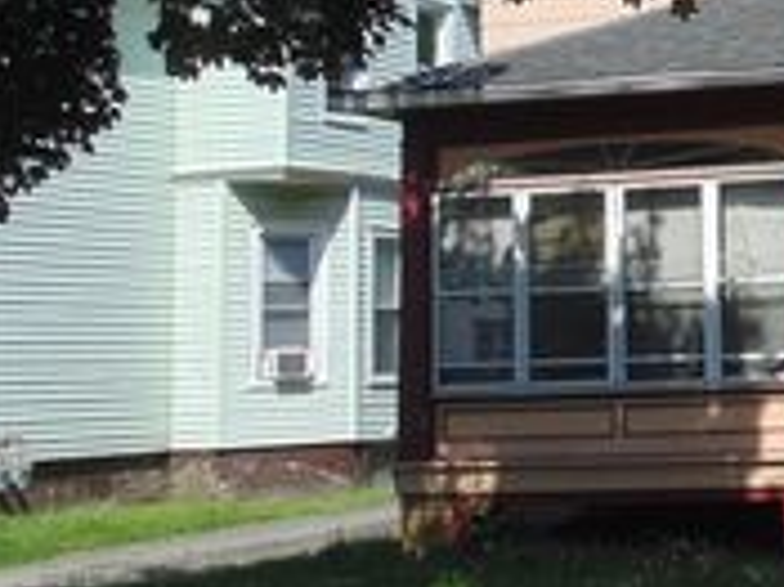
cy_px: 110
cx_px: 1107
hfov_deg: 18.4
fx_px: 2195
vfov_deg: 15.1
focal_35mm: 97
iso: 80
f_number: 3.4
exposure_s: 1/800
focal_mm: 6.2
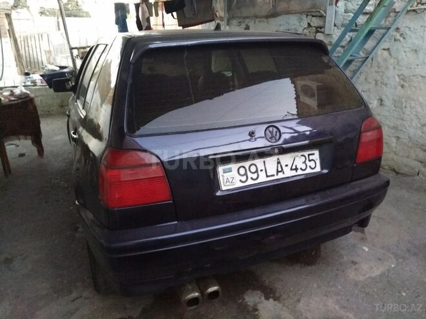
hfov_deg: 79.0
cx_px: 213
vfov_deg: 63.4
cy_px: 160
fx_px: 258
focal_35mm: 21
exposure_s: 1/25
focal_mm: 3.57
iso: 1452
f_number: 2
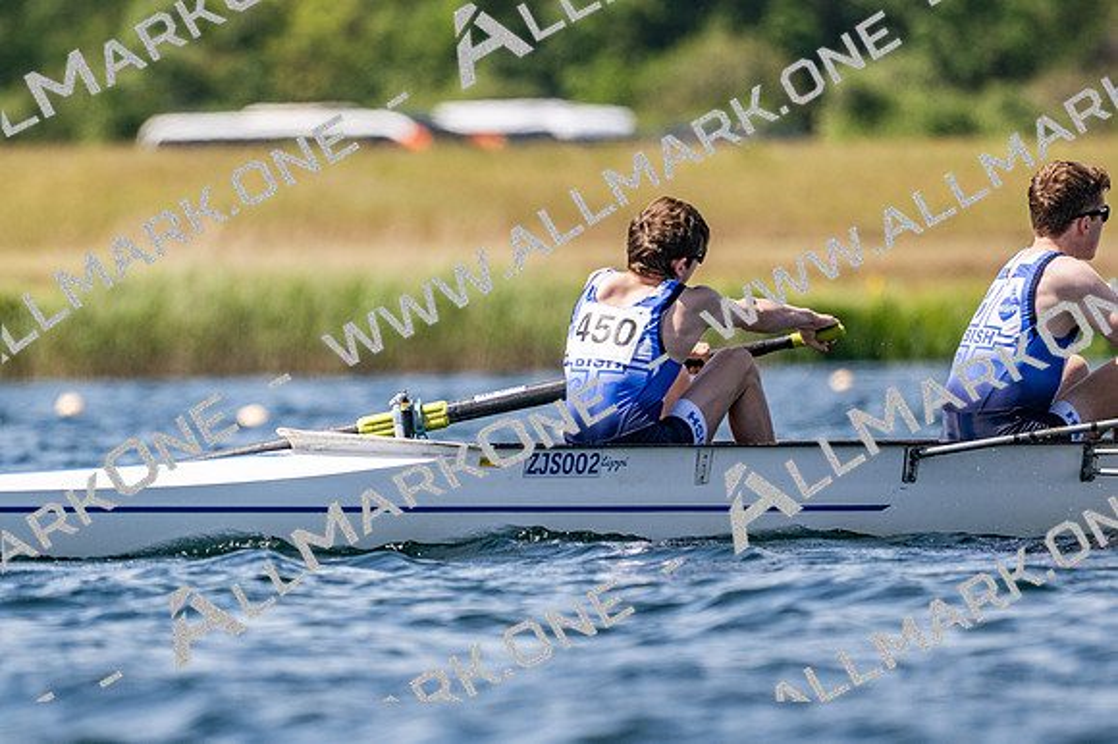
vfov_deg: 2.3
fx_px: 18622
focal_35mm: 600
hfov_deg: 3.4
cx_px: 559
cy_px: 372
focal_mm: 400
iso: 200
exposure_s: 1/2500
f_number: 4.5
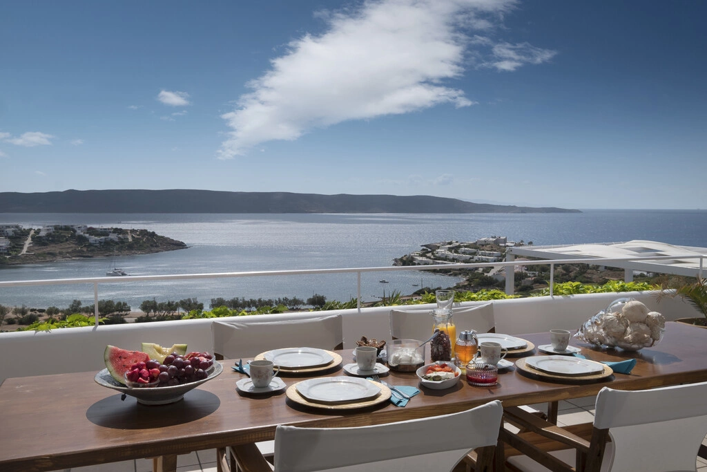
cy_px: 236
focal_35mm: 29
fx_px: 570
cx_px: 354
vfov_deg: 45.0
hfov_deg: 63.7
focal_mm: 19.1
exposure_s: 1/200
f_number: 11
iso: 200
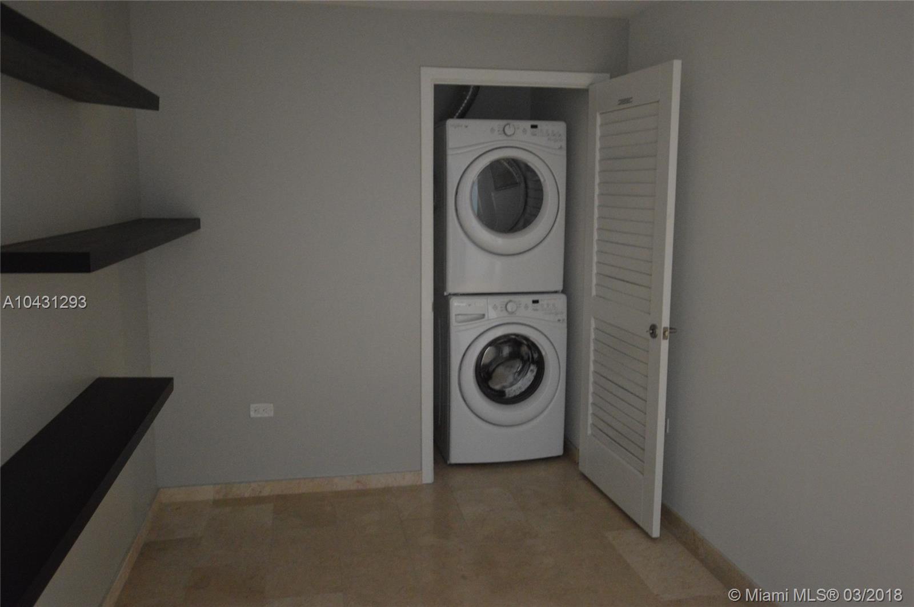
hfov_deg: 62.0
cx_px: 457
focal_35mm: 30
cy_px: 304
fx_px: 761
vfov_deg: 43.5
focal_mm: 20
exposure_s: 1/80
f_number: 3.5
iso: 3200
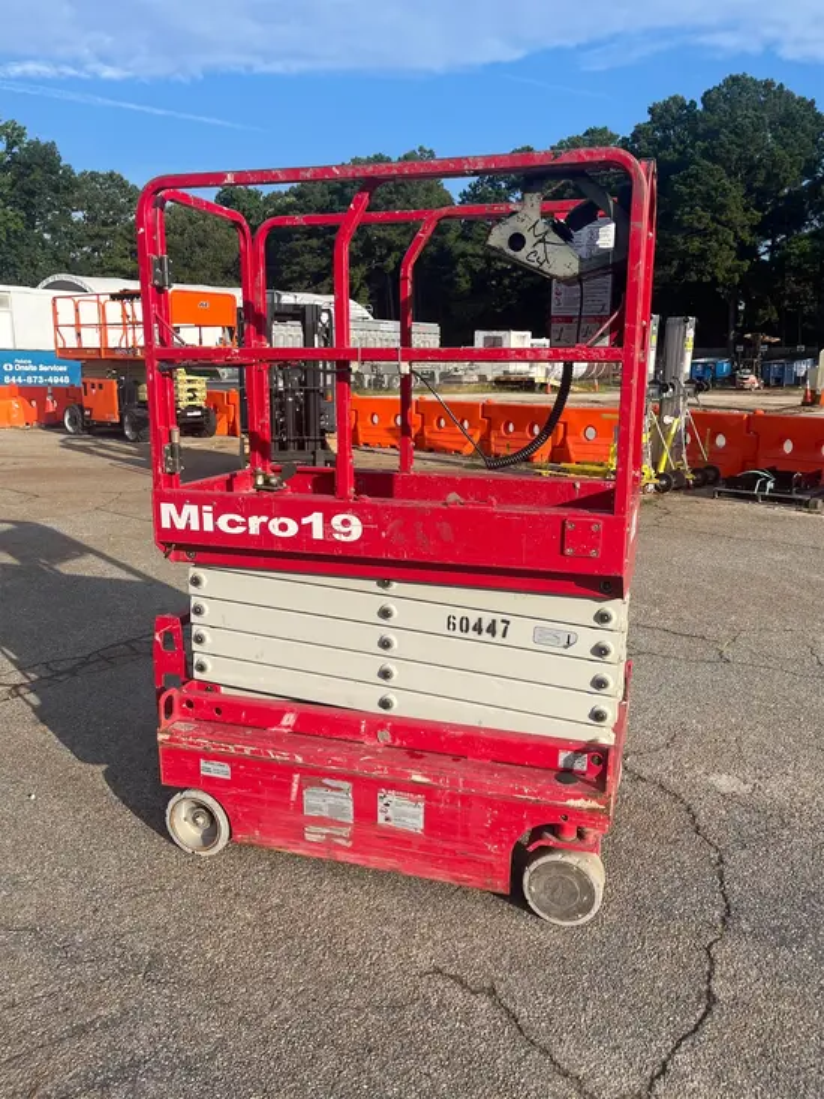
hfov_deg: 53.1
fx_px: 825
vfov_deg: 67.3
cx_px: 412
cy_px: 550
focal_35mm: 26
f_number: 1.6
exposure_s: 1/2571
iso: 50
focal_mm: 5.1
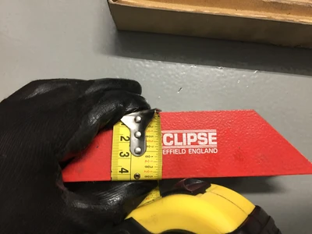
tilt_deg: -85.9
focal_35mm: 29
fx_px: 261
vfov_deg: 48.2
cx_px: 156
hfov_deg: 61.7
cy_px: 117
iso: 100
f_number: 2.2
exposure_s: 1/15
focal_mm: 4.15
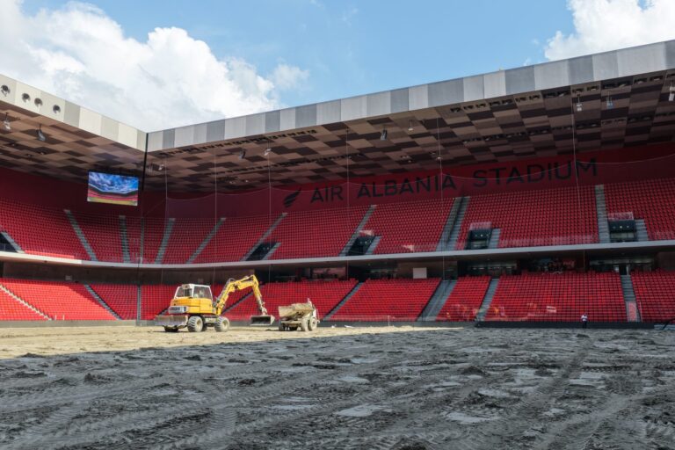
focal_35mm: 28
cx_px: 338
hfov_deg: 65.5
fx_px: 525
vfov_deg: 46.4
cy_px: 225
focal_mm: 14.45
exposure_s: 1/1500
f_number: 2.8
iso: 400
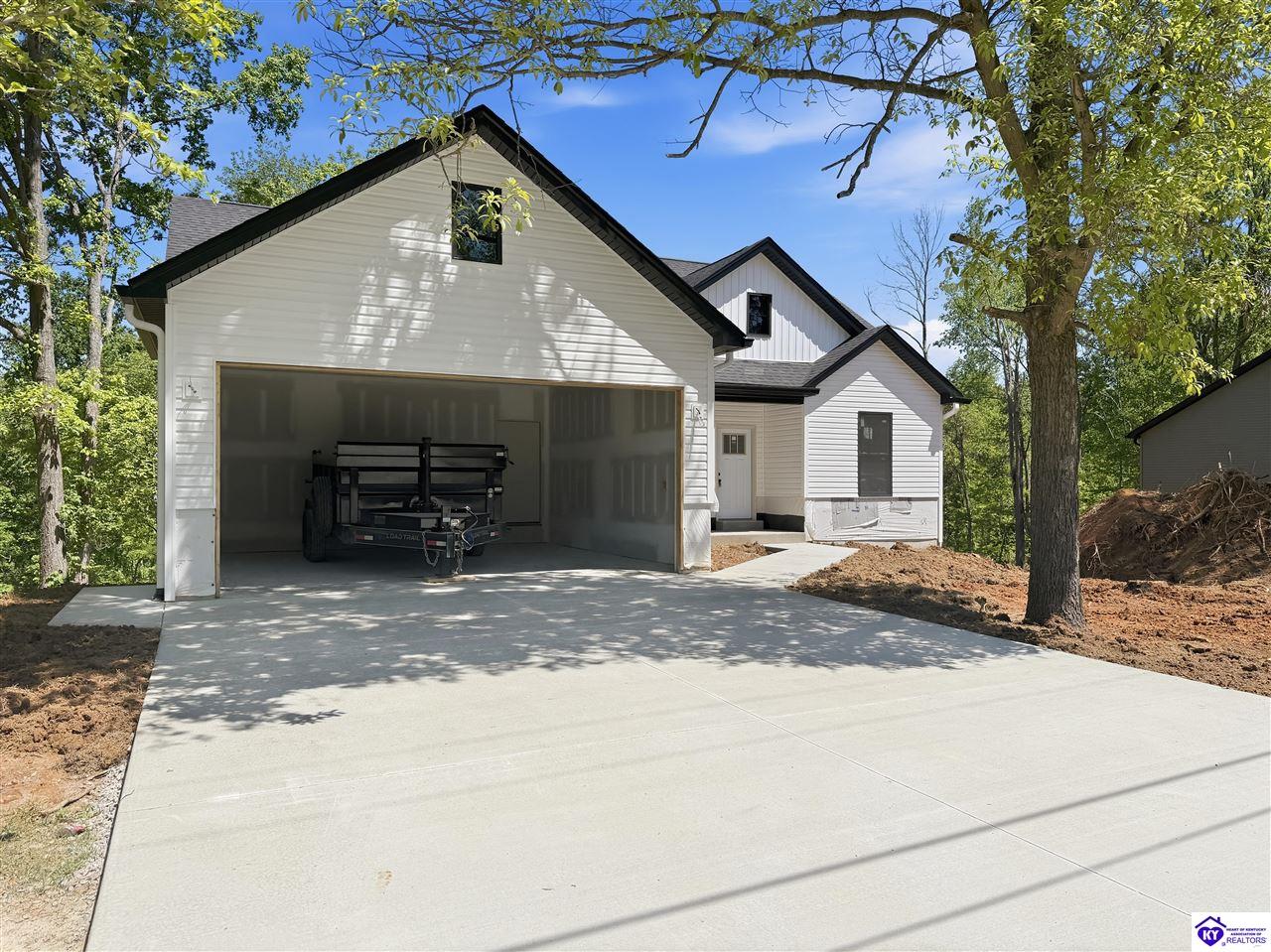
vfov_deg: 56.8
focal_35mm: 24
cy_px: 476
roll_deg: -0.4
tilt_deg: +1.7
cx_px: 636
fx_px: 881
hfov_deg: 71.6
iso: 80
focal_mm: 6.8
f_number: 1.8
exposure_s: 1/8130
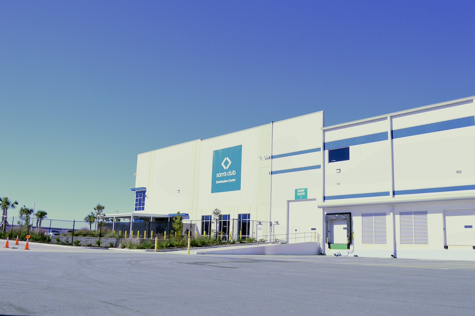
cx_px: 238
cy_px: 158
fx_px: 435
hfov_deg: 57.3
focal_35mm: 33
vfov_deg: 39.9
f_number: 7.1
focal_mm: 22
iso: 1600
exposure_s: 1/4000
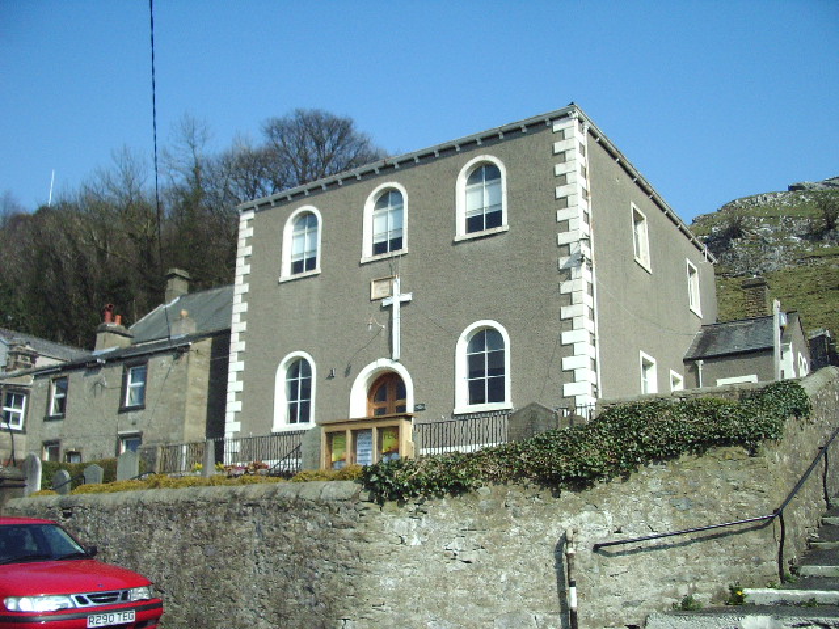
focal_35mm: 35
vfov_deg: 40.7
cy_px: 314
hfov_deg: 52.6
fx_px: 848
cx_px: 420
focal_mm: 5.8
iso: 400
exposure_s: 1/1500
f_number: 4.3
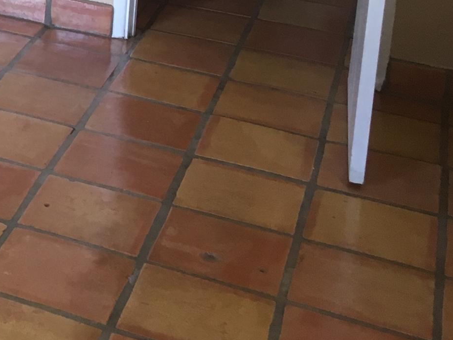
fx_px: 1230
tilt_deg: -12.0
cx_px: -250
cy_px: -186
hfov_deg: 18.3
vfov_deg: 14.5
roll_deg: -0.4
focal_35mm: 94
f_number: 2.2
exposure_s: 1/30
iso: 64
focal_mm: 4.15
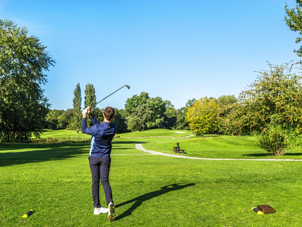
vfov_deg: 39.7
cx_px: 151
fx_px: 314
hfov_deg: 51.3
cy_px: 114
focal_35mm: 36
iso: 100
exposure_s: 1/640
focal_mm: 18
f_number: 5
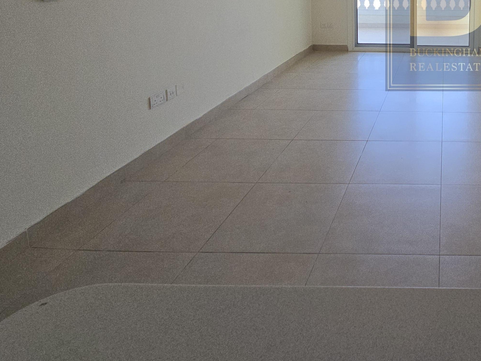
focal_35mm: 26
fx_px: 361
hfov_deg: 56.3
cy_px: 1
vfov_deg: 45.0
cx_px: 449
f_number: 2.2
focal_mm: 2.2
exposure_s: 1/100
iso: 64
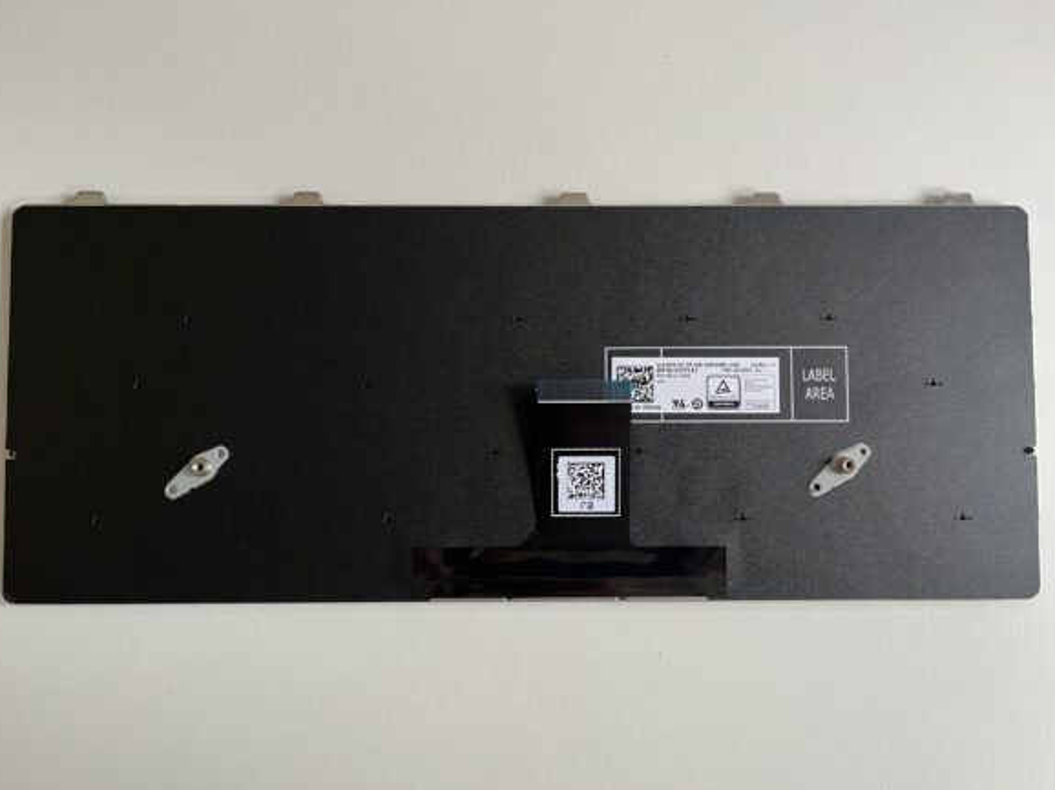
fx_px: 823
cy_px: 405
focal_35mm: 27
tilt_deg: -88.3
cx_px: 520
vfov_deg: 51.3
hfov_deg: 65.3
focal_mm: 5.1
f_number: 1.6
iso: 125
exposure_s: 1/70
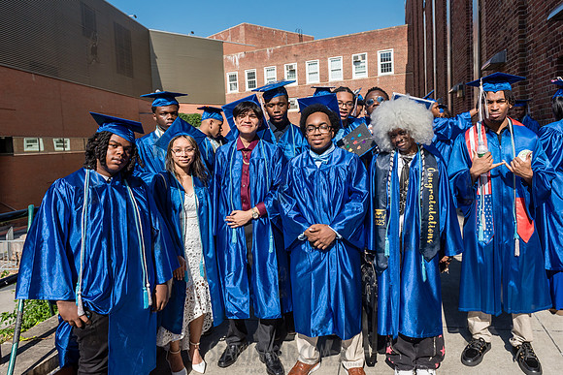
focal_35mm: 28
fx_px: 431
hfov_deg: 66.2
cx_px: 305
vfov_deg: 47.0
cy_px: 172
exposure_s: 1/1600
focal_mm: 24
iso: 400
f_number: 6.3
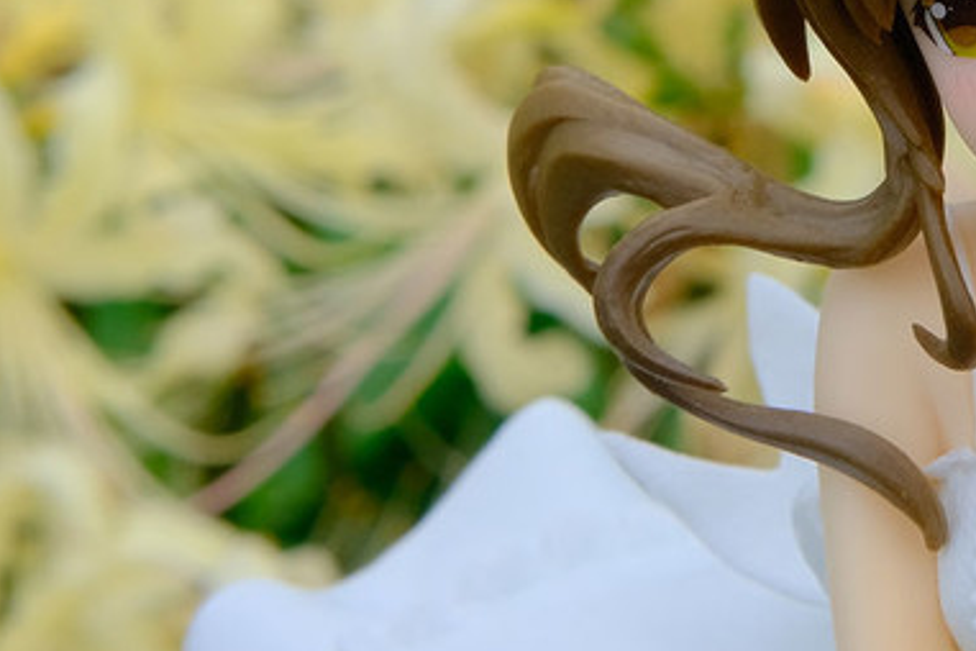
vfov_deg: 8.2
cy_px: -15
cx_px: 1040
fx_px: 4527
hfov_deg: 12.1
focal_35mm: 167
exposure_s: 1/160
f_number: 14
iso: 640
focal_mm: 35
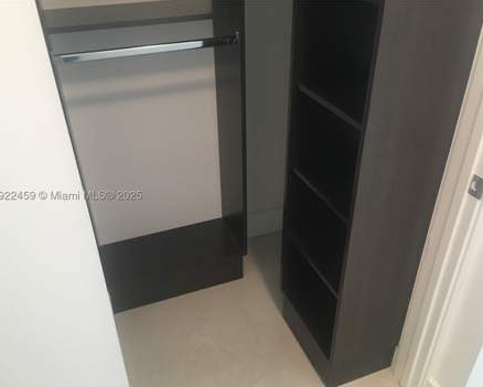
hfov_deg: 57.1
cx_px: 239
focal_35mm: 31
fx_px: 443
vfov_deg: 47.2
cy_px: 197
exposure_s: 1/30
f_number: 2.2
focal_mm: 4.15
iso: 100
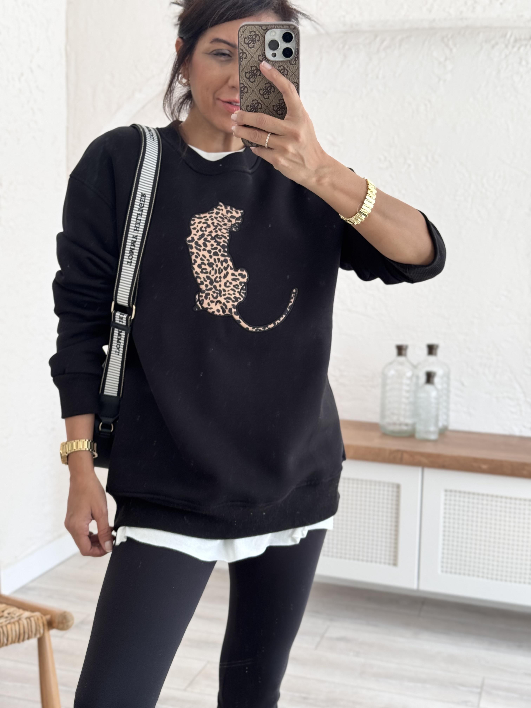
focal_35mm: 48
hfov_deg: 30.3
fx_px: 982
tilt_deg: -27.5
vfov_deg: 39.7
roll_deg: -1.4
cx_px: 266
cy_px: 354
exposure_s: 1/148
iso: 64
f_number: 1.78
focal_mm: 6.76
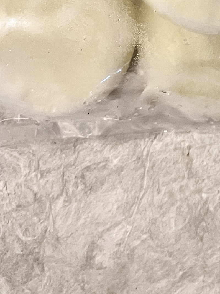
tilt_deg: -87.5
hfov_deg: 14.2
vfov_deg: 17.6
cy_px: -163
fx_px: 839
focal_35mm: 99
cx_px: 298
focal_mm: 5.1
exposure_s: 1/50
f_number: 1.6
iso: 250
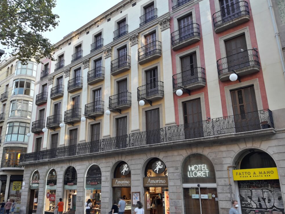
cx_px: 139
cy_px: 109
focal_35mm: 29
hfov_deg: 61.6
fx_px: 239
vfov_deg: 48.2
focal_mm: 3.7
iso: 40
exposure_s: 1/50
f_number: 1.9
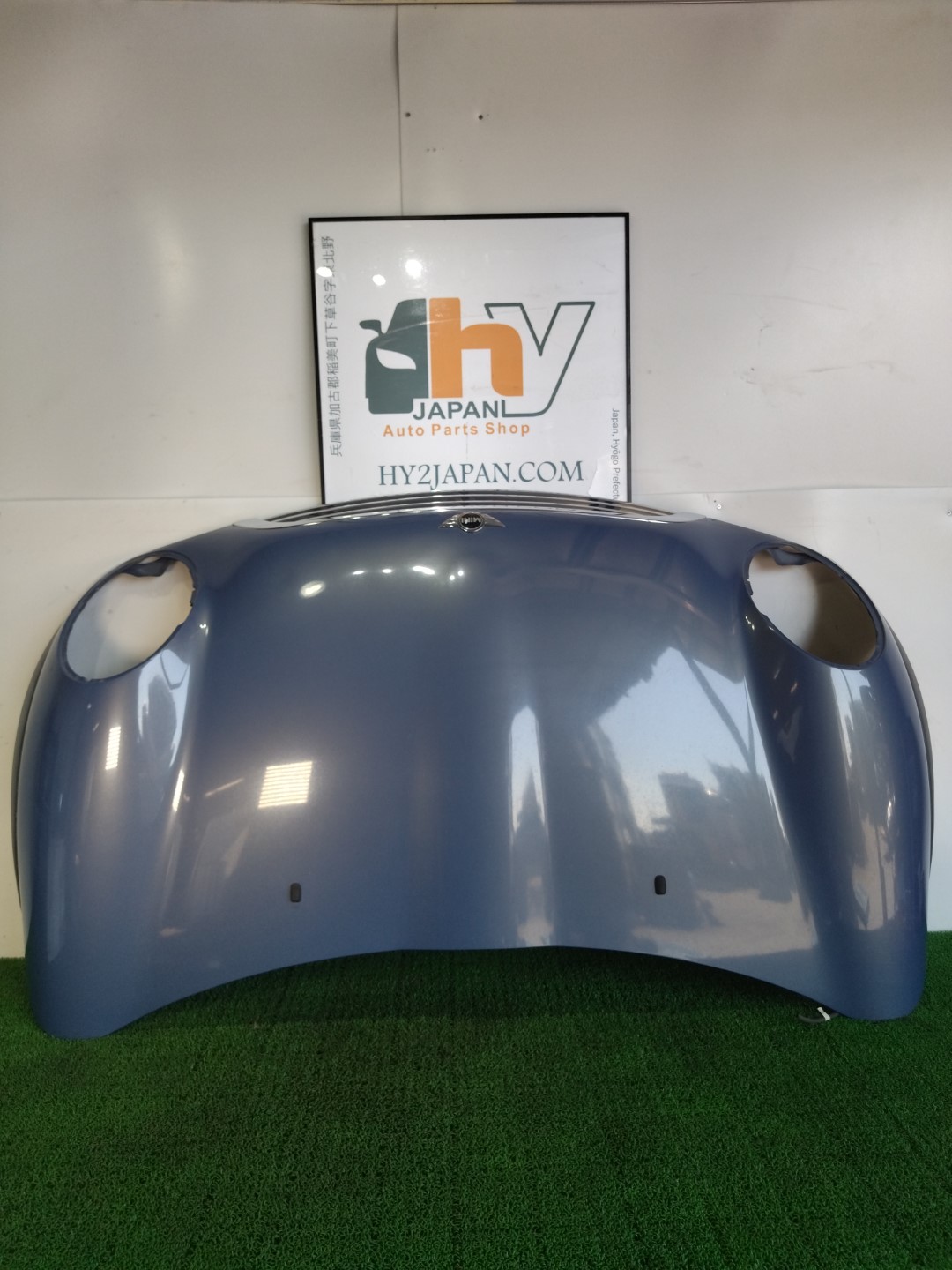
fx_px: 990
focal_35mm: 27
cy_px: 635
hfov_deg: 51.4
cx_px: 476
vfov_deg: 65.3
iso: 100
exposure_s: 1/214
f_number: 1.79
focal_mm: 4.74
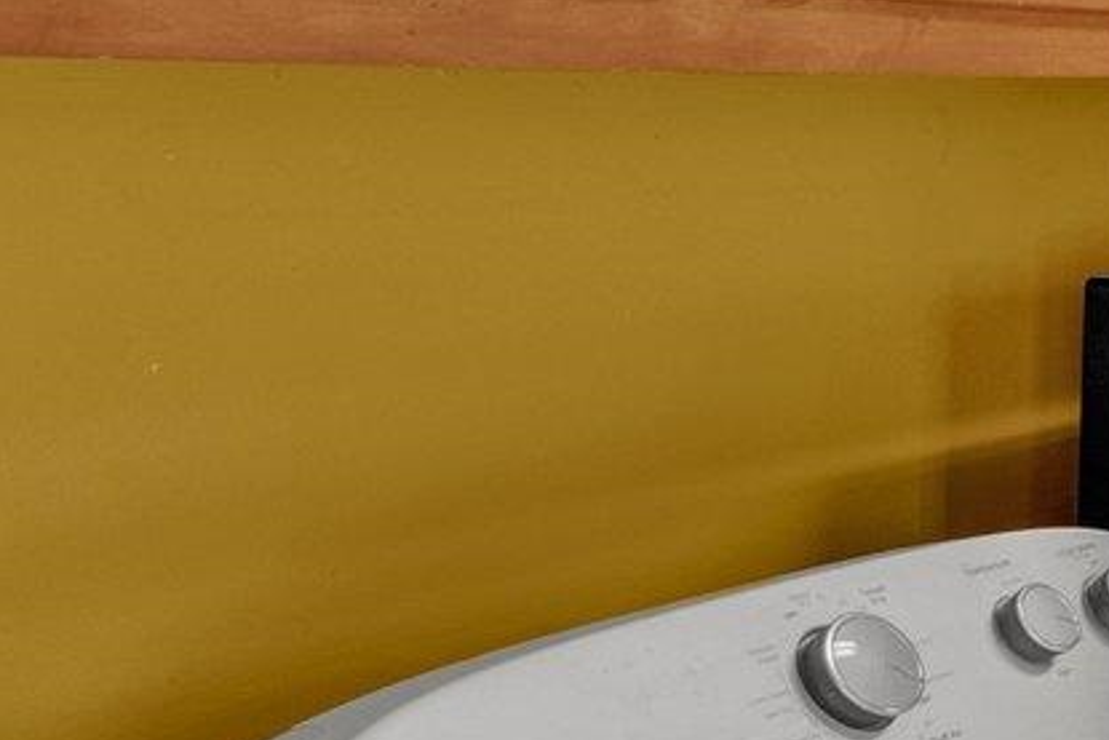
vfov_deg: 17.9
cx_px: 2600
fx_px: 2341
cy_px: 188
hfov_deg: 15.5
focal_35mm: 76
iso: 1000
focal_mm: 15.4
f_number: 8
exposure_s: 1/25
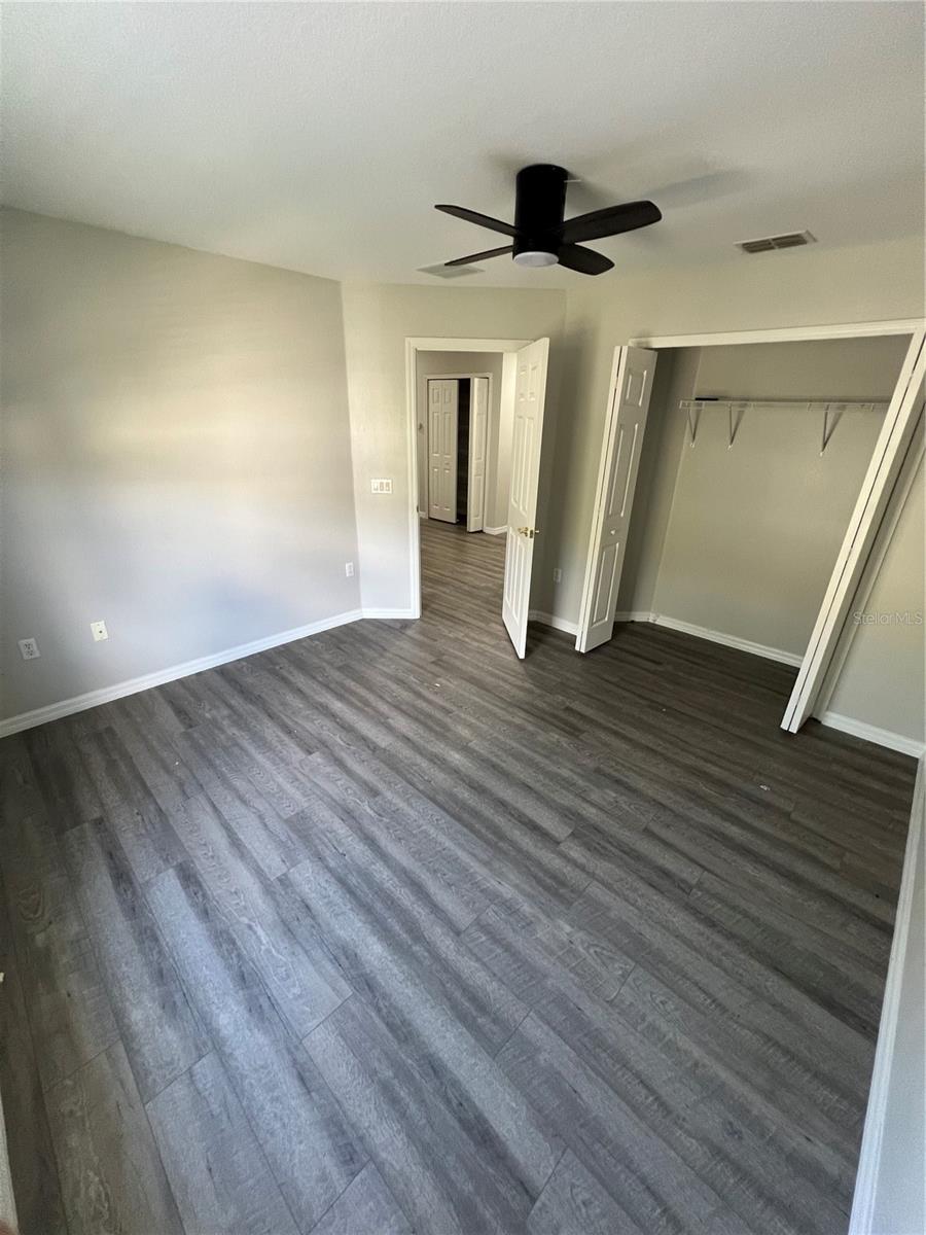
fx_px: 464
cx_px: 463
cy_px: 618
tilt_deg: -23.6
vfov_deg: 106.2
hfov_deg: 89.9
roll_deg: -0.5
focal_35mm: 13
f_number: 1.8
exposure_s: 1/86
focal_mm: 1.57
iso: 250
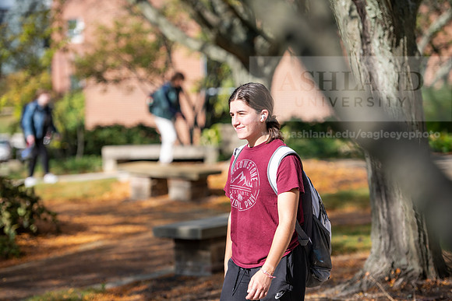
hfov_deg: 16.8
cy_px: 150
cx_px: 226
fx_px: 1532
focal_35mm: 122
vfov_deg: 11.2
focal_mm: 122
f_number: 3.2
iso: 100
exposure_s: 1/500
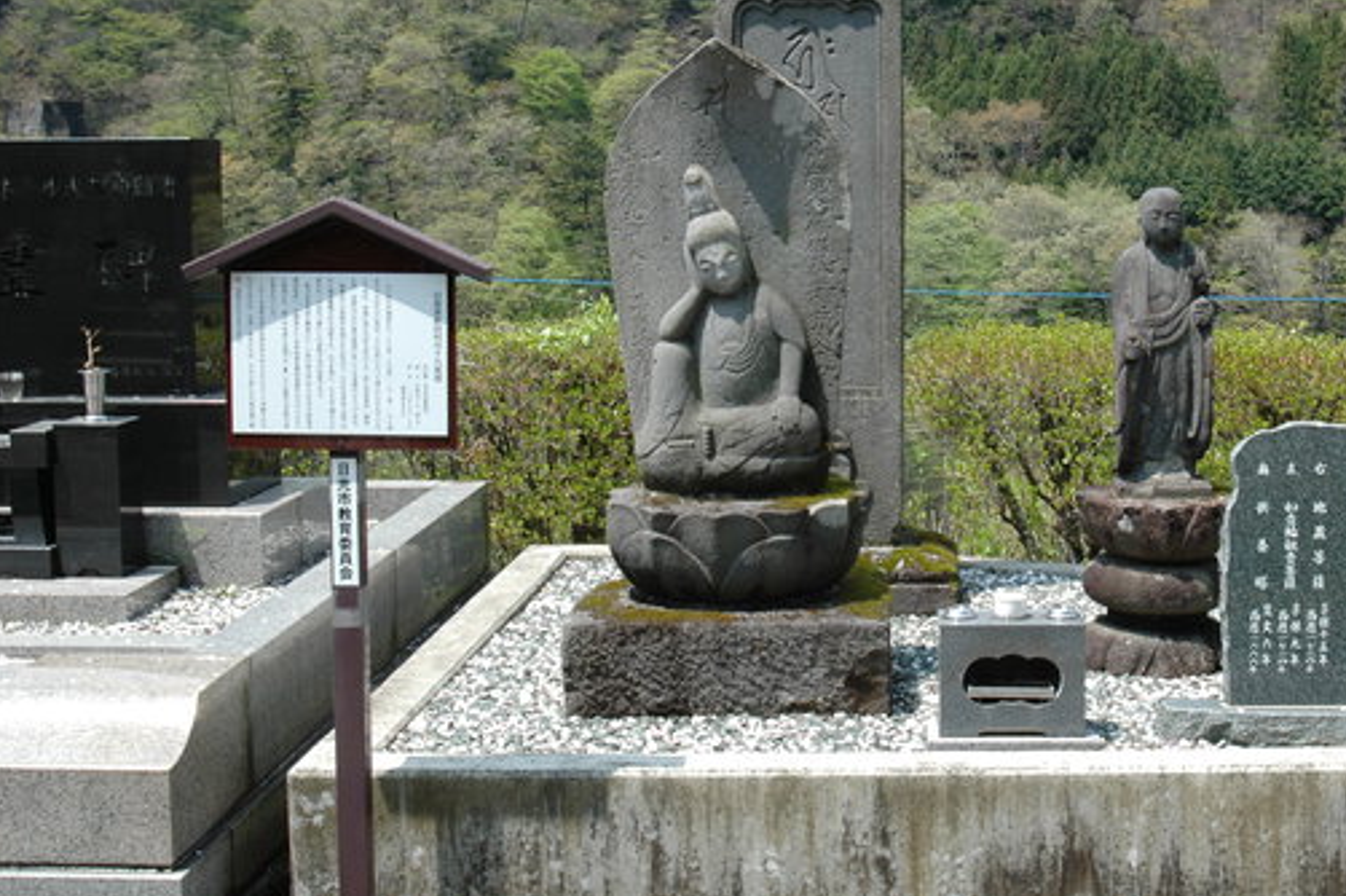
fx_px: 2429
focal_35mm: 65
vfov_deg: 20.9
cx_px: 850
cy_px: 370
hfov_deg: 30.8
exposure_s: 1/250
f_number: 8
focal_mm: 34
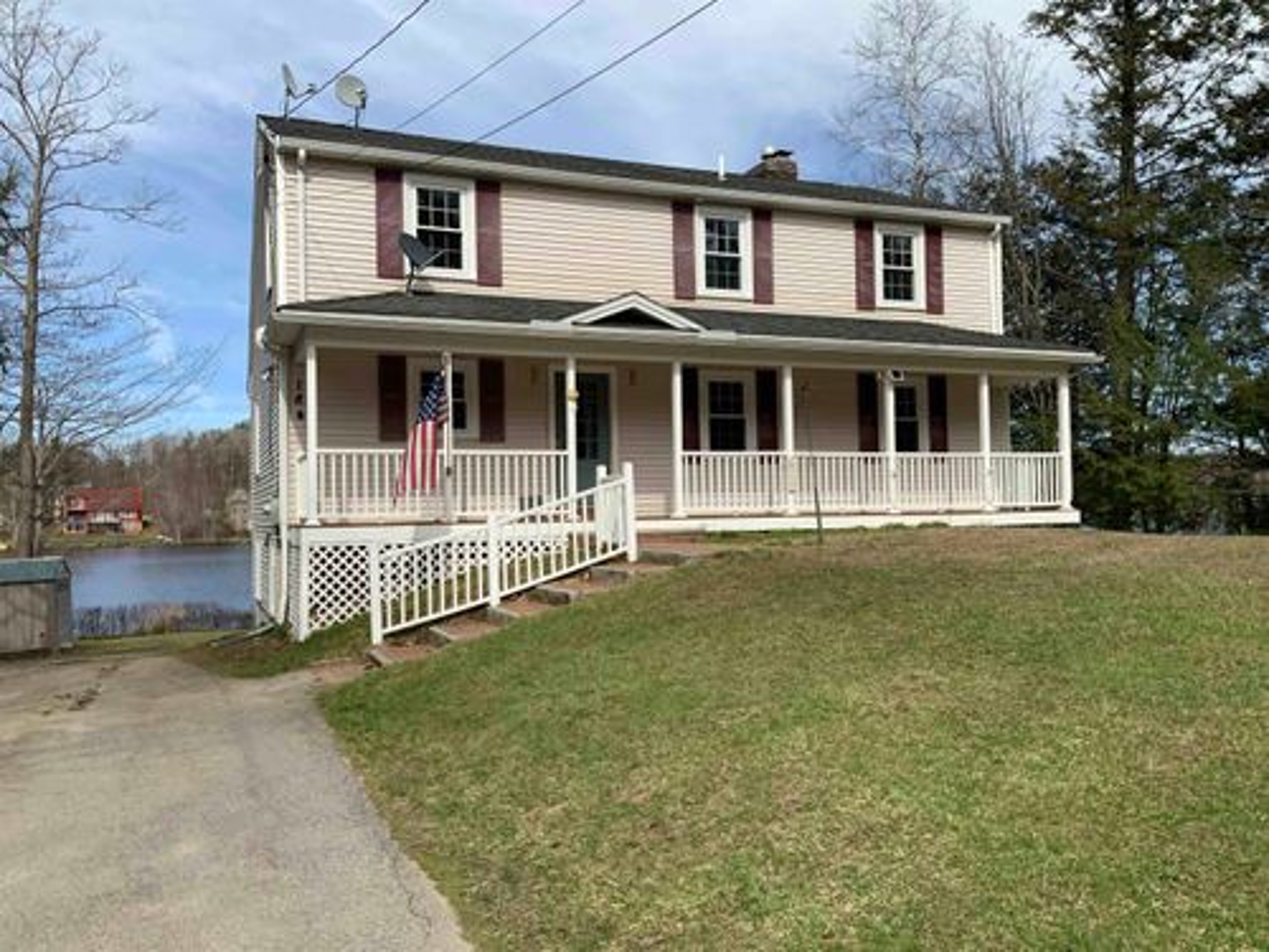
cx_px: 634
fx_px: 1063
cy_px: 476
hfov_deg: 61.7
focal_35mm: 29
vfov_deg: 48.2
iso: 16
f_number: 1.8
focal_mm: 3
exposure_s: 1/2141
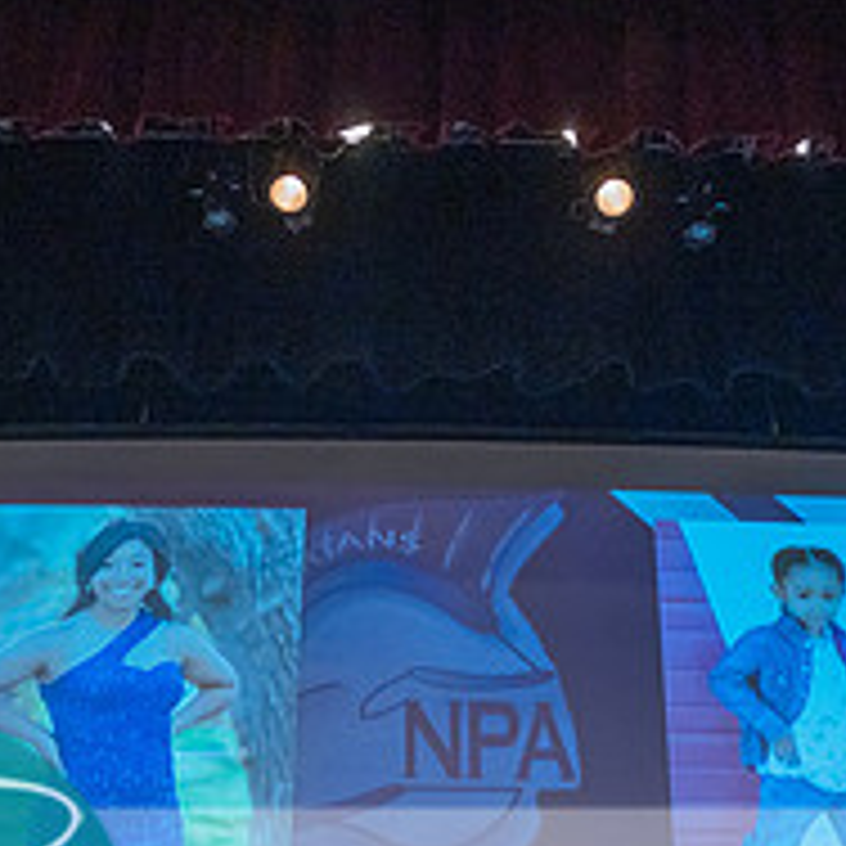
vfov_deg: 25.8
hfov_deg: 27.3
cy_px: 862
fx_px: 1742
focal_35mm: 63
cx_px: 423
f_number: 2.8
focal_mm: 24
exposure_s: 1/160
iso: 2500
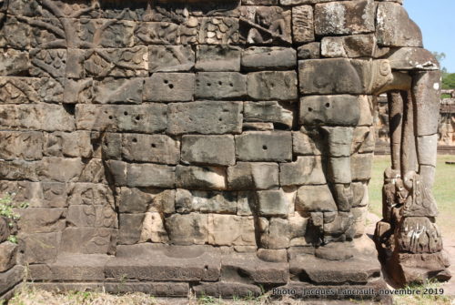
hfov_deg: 38.8
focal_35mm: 51
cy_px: 152
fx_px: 646
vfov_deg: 26.6
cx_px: 228
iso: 100
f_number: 6.3
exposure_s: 1/160
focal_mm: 34
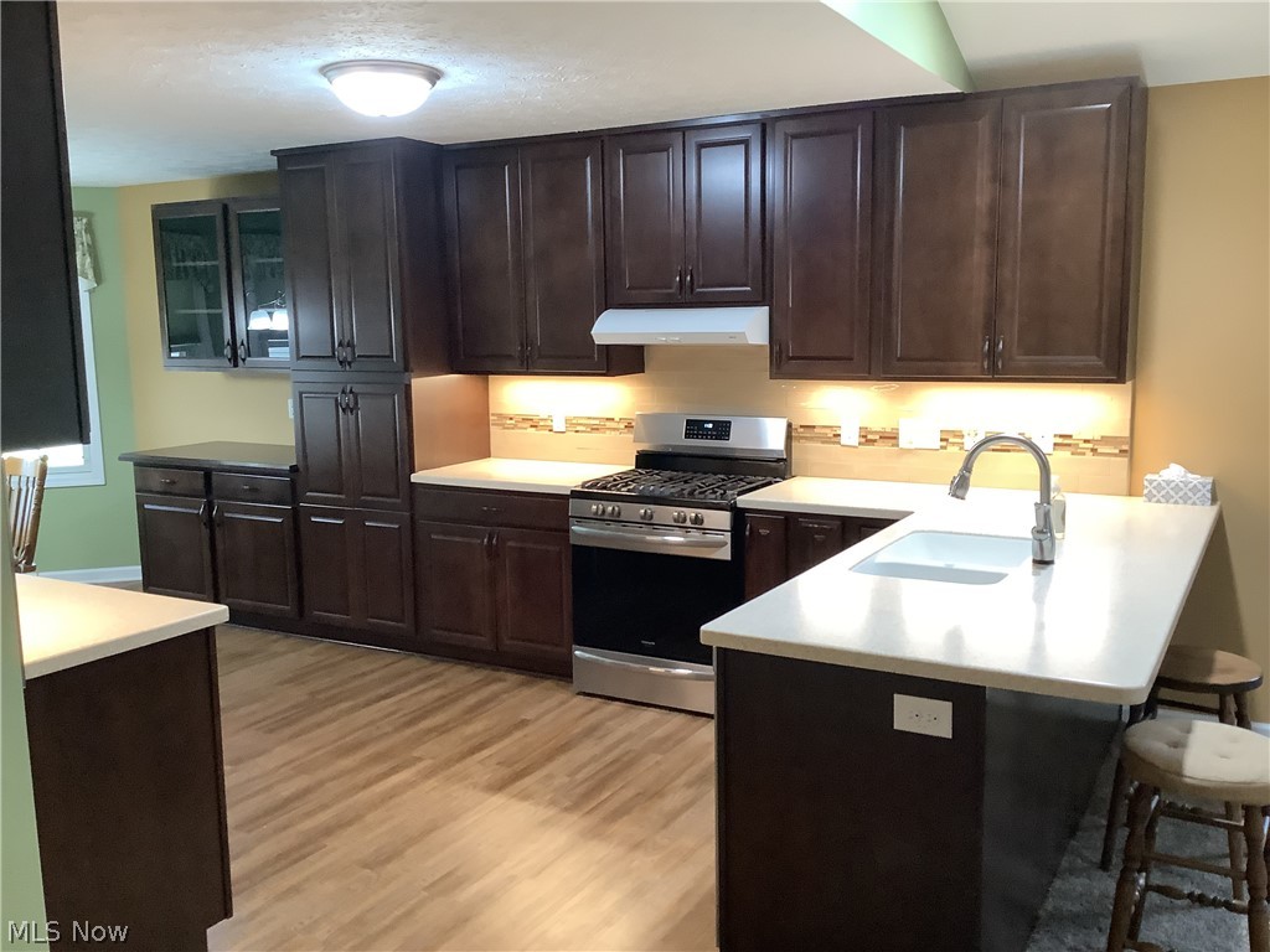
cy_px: 476
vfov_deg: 45.4
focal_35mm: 31
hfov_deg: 58.4
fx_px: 1137
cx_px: 635
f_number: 2.4
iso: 200
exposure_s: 1/60
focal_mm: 3.3
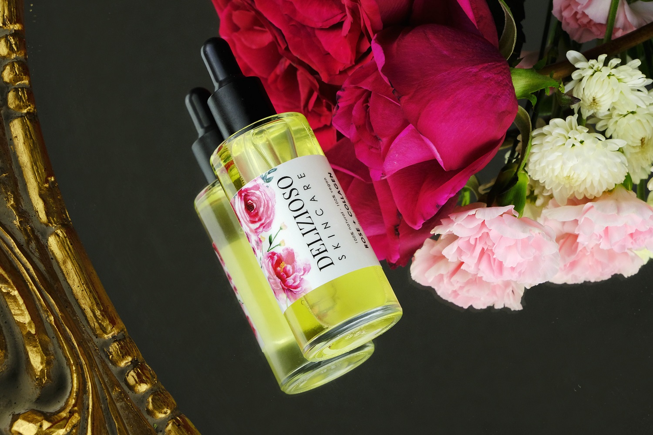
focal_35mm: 88
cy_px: 218
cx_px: 326
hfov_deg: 23.1
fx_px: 1596
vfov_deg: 15.5
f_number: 11
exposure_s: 1/85
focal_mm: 58.6
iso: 1250
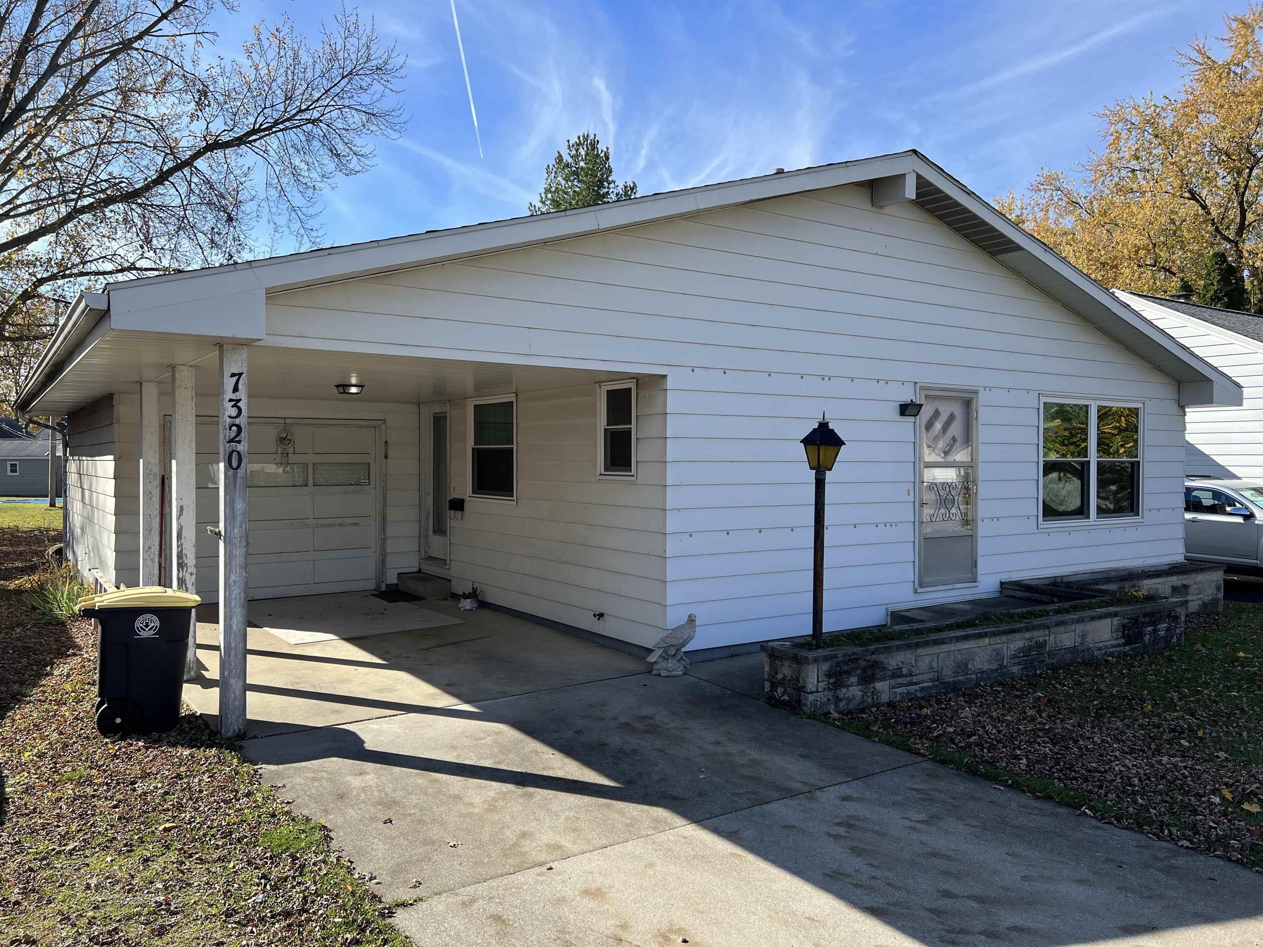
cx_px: 632
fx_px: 949
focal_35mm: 26
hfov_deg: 67.3
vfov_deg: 53.1
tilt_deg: -2.3
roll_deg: -0.6
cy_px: 474
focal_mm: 5.7
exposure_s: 1/2457
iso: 50
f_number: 1.5
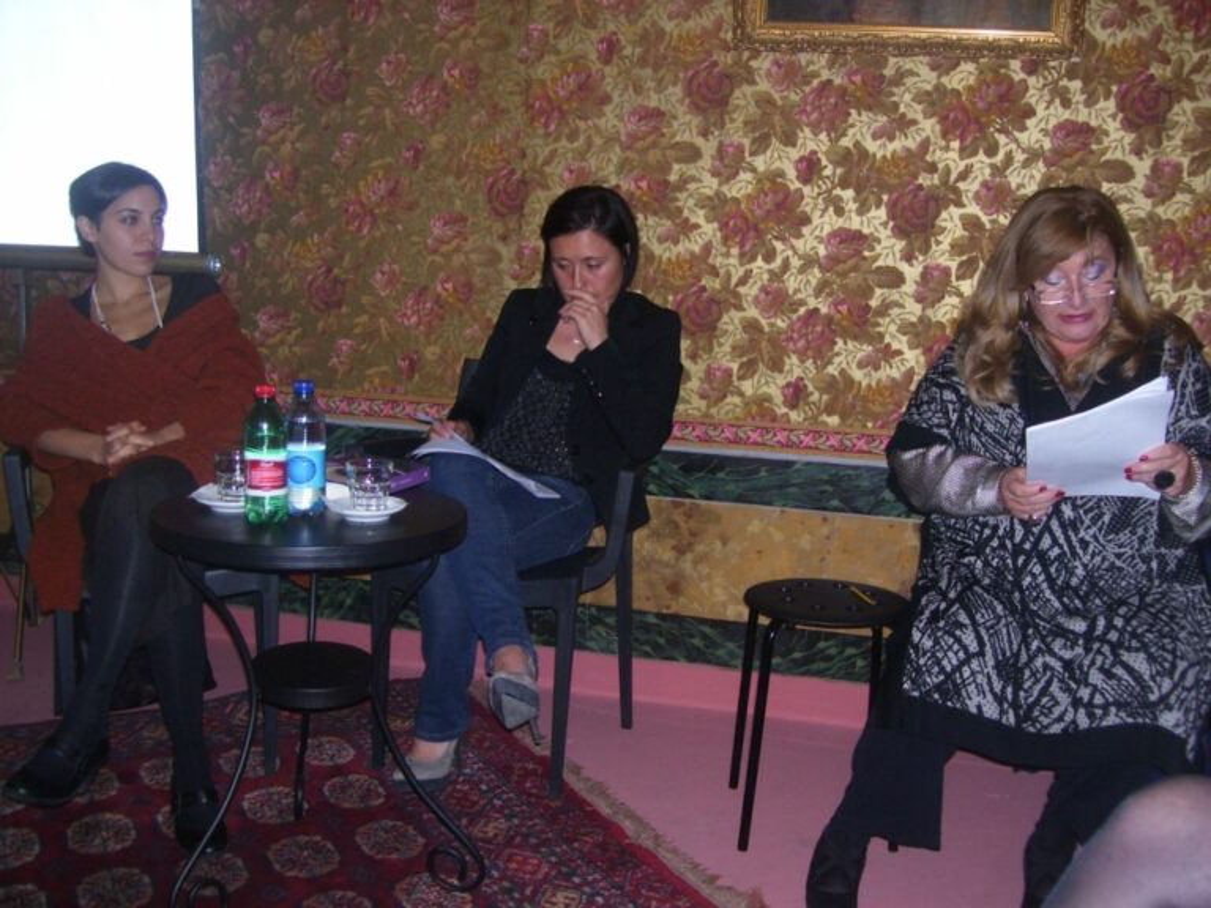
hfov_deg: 50.1
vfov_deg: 38.7
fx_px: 1294
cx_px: 606
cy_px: 454
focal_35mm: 37
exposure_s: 1/60
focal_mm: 6
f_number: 2.7
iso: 125
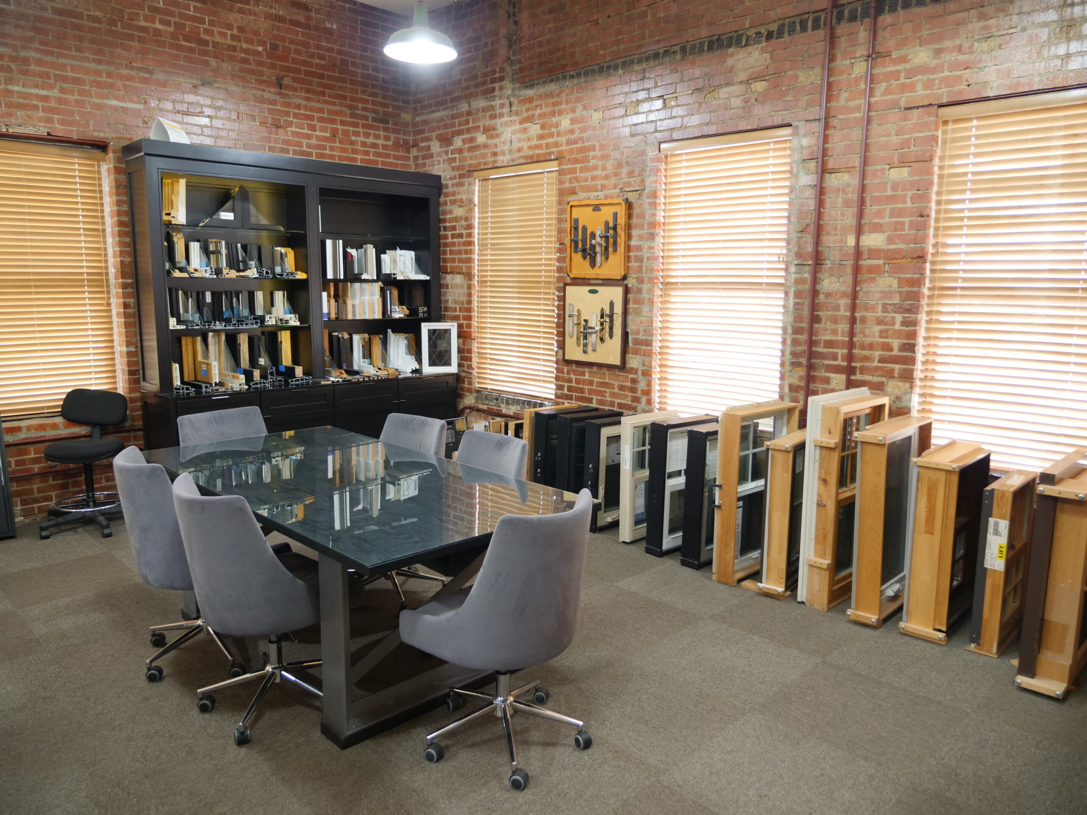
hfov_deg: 71.6
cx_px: 544
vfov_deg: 56.8
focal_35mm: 24
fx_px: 754
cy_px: 408
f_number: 2.8
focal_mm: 12
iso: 400
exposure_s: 1/30
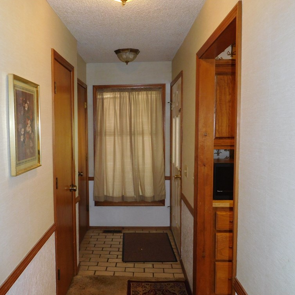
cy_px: 148
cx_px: 119
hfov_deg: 53.7
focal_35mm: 30
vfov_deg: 54.0
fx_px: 289
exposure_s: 1/30
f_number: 3.4
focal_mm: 4.5
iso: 220
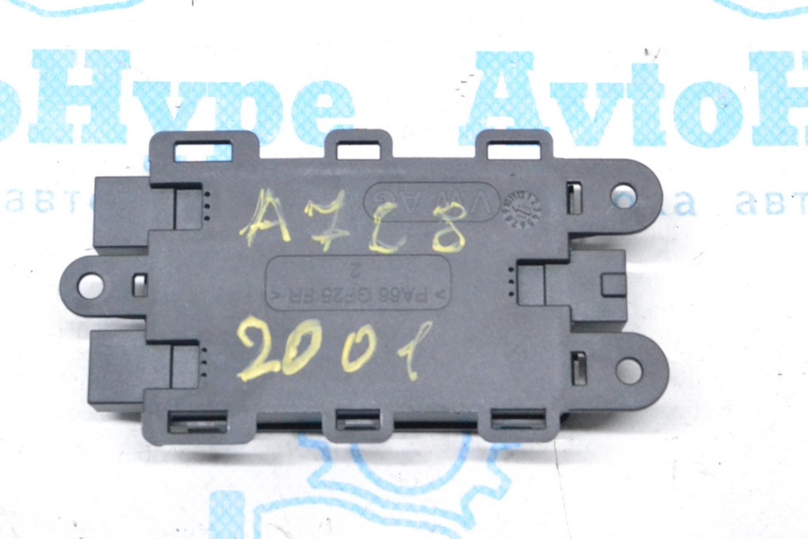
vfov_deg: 16.6
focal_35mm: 82
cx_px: 404
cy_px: 270
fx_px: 1852
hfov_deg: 24.6
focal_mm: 55
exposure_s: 1/125
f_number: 10
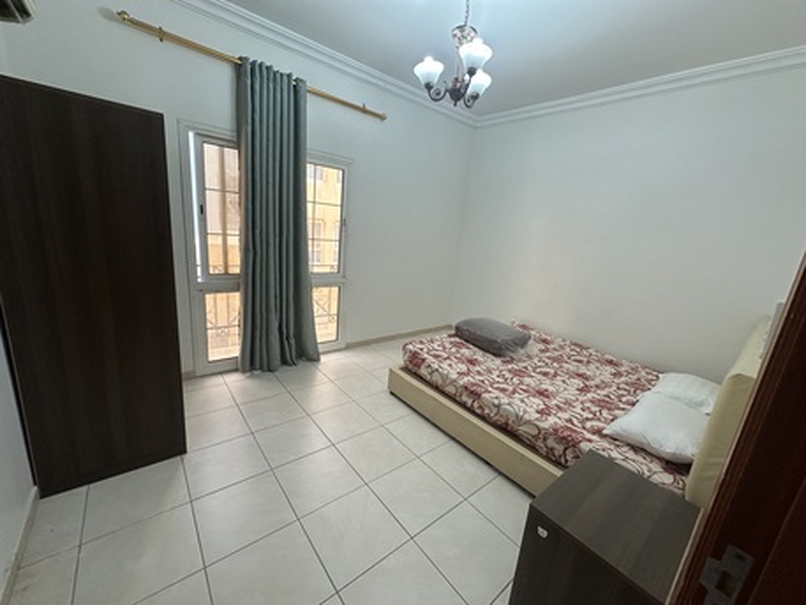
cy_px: 302
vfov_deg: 85.7
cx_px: 403
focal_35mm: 14
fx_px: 326
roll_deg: -5.1
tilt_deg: -13.7
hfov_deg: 102.0
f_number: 2.2
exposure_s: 1/120
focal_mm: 2.22
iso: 160
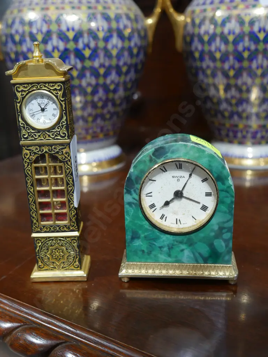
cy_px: 178
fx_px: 413
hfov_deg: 36.0
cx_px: 134
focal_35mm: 40
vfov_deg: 46.8
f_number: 4.4
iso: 800
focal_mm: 20
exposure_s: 1/60
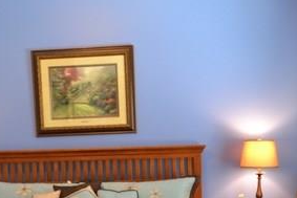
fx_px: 503
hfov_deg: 32.8
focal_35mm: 61
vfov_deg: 21.6
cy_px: 188
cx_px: 123
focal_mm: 18
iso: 400
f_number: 3.5
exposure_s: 1/20
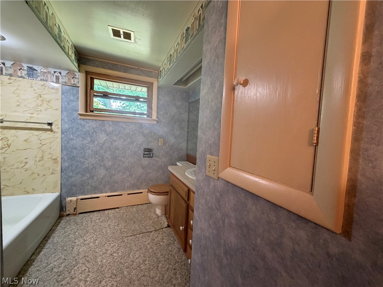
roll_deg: -2.5
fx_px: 155
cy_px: 144
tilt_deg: -3.7
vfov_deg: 85.7
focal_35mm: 14
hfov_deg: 102.1
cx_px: 192
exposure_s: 1/60
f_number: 2.2
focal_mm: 2.22
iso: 400
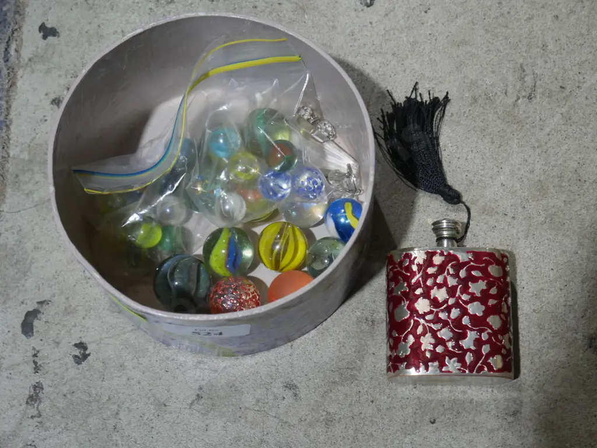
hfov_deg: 31.2
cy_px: 224
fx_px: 1069
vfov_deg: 23.7
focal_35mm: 62
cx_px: 298
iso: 500
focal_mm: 31
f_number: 5.4
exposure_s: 1/80
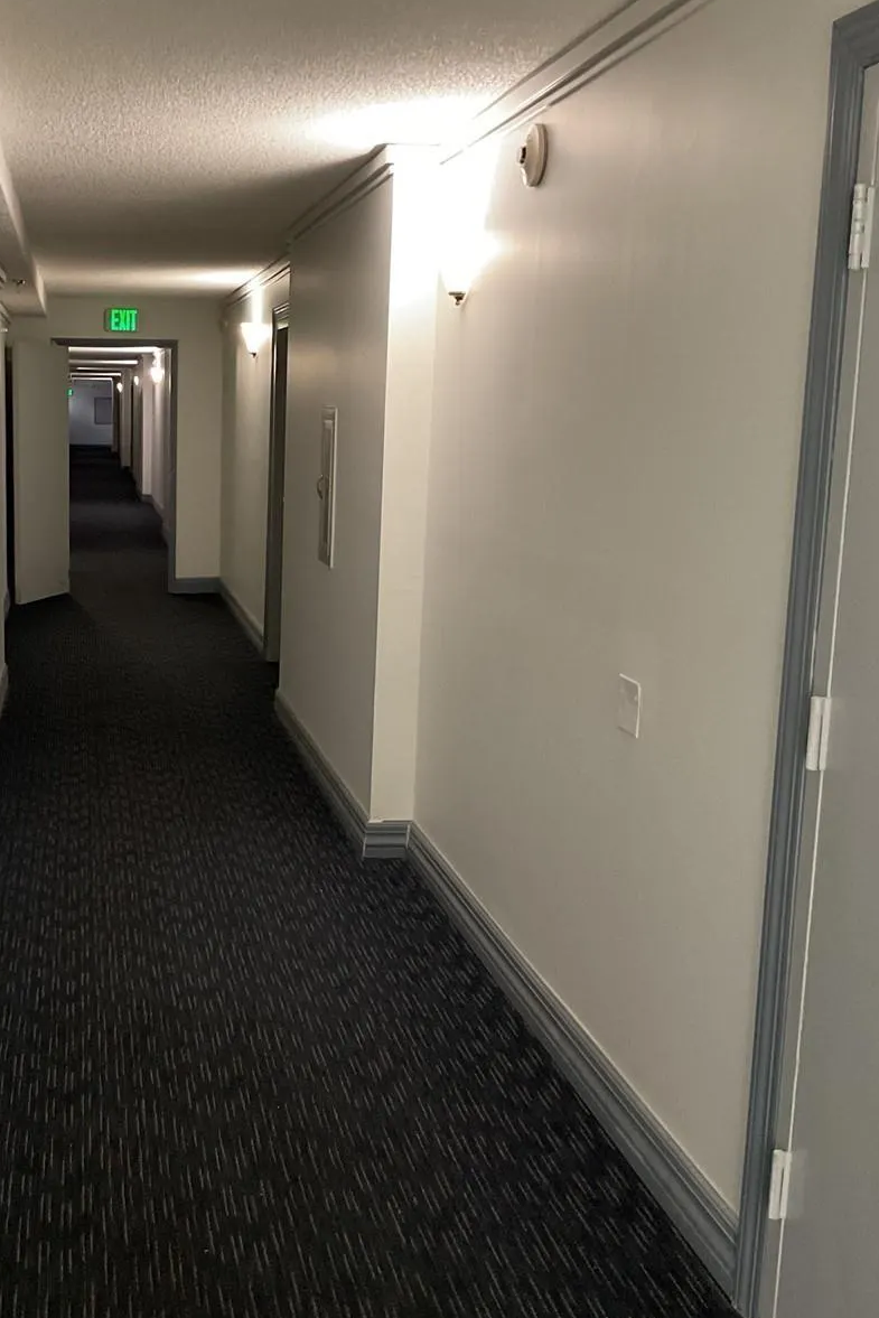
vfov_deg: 47.4
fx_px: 1501
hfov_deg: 32.0
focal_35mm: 41
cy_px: 663
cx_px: 206
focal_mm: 3
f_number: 1.8
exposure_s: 1/40
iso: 200
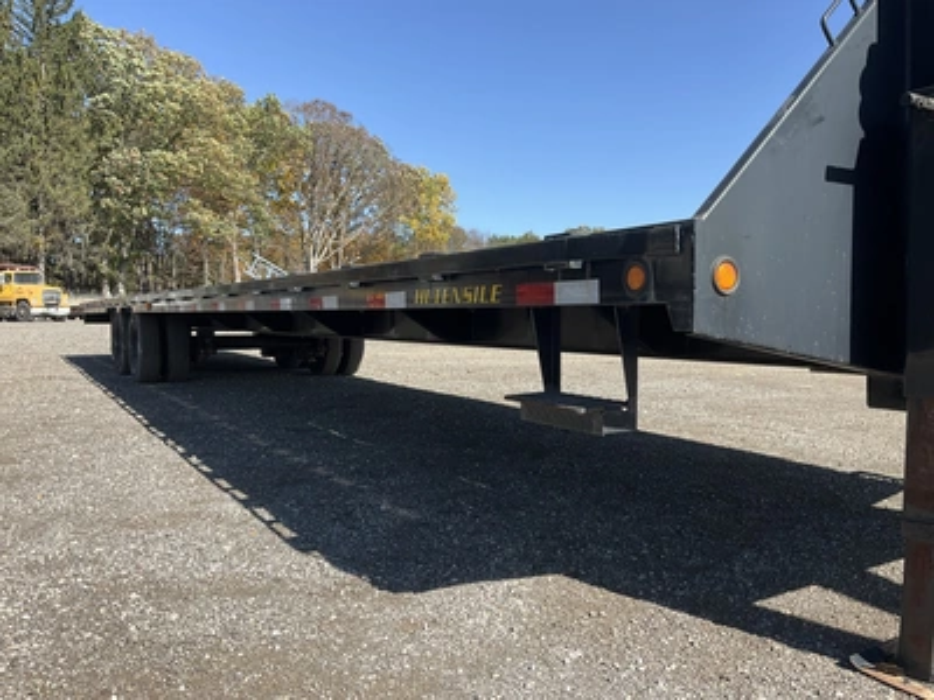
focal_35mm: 29
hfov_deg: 61.7
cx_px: 467
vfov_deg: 48.2
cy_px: 350
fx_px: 782
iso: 25
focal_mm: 3
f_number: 1.8
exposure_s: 1/962
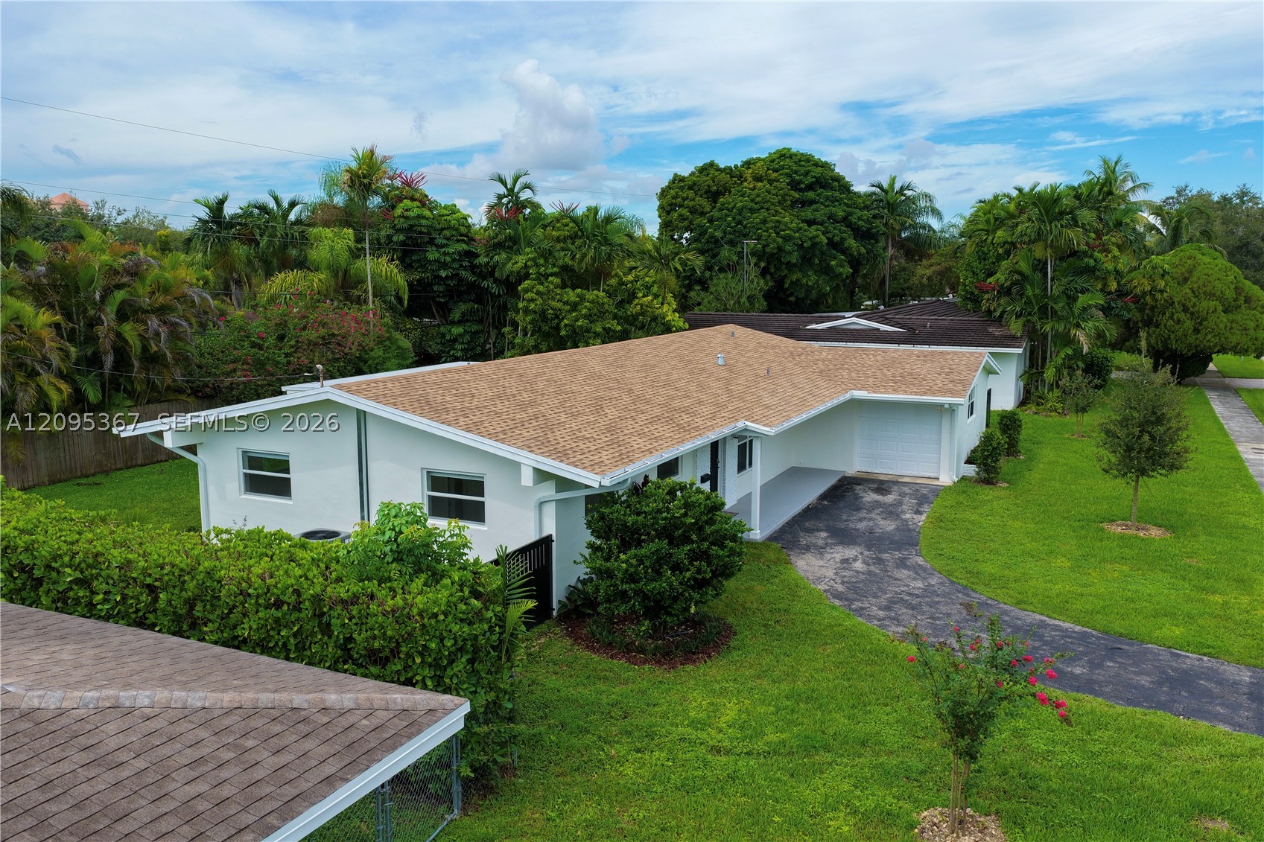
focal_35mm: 28
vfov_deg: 46.4
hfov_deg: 65.5
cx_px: 632
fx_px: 983
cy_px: 421
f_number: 2.8
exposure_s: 1/1600
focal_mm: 14.45
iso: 320
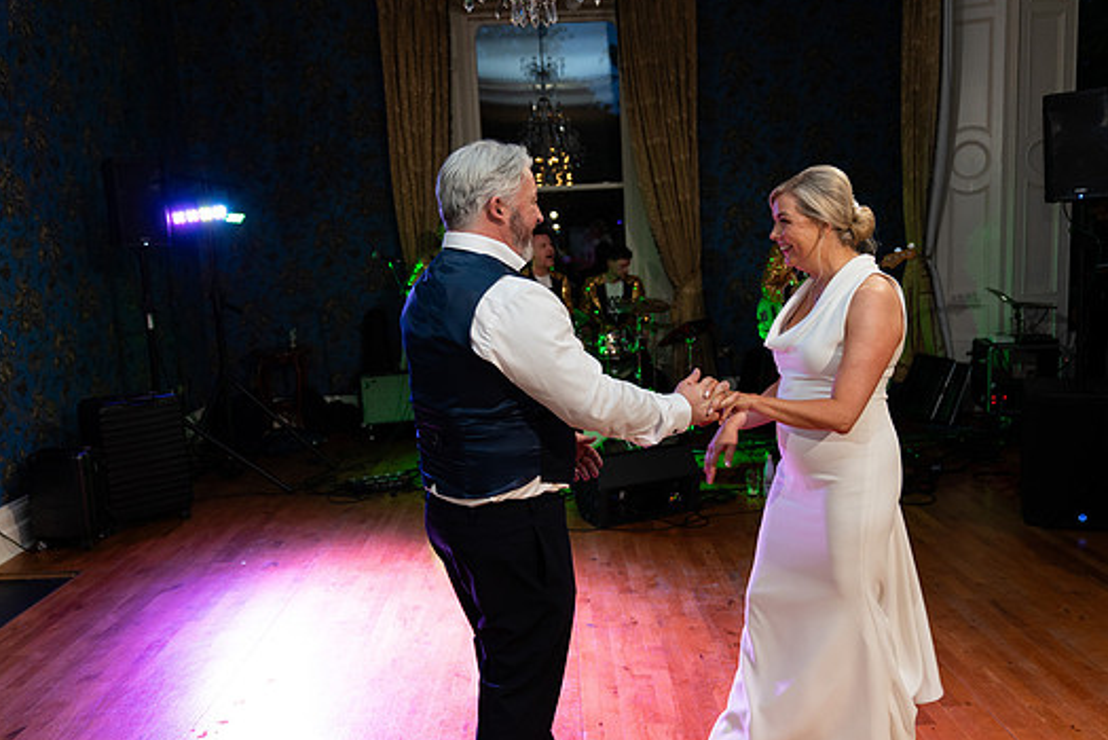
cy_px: 394
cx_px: 605
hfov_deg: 60.2
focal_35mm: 31
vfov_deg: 42.4
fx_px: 955
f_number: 2.8
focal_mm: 28
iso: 1250
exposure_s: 1/160
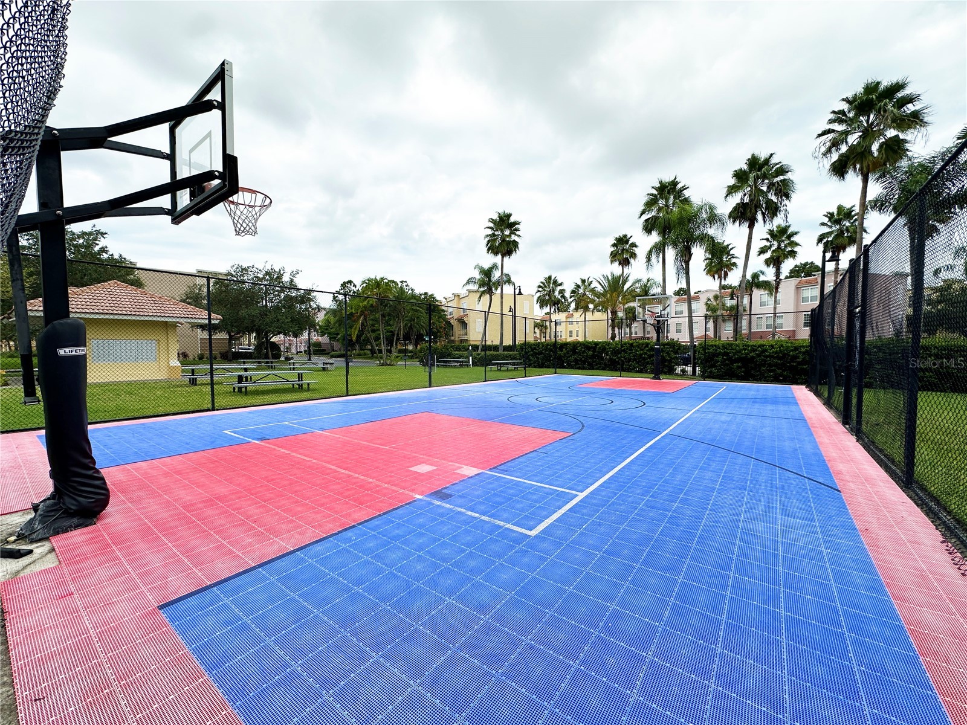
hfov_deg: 102.1
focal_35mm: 14
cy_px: 362
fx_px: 391
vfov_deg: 85.7
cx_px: 484
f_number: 2.2
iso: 40
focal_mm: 2.22
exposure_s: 1/1689
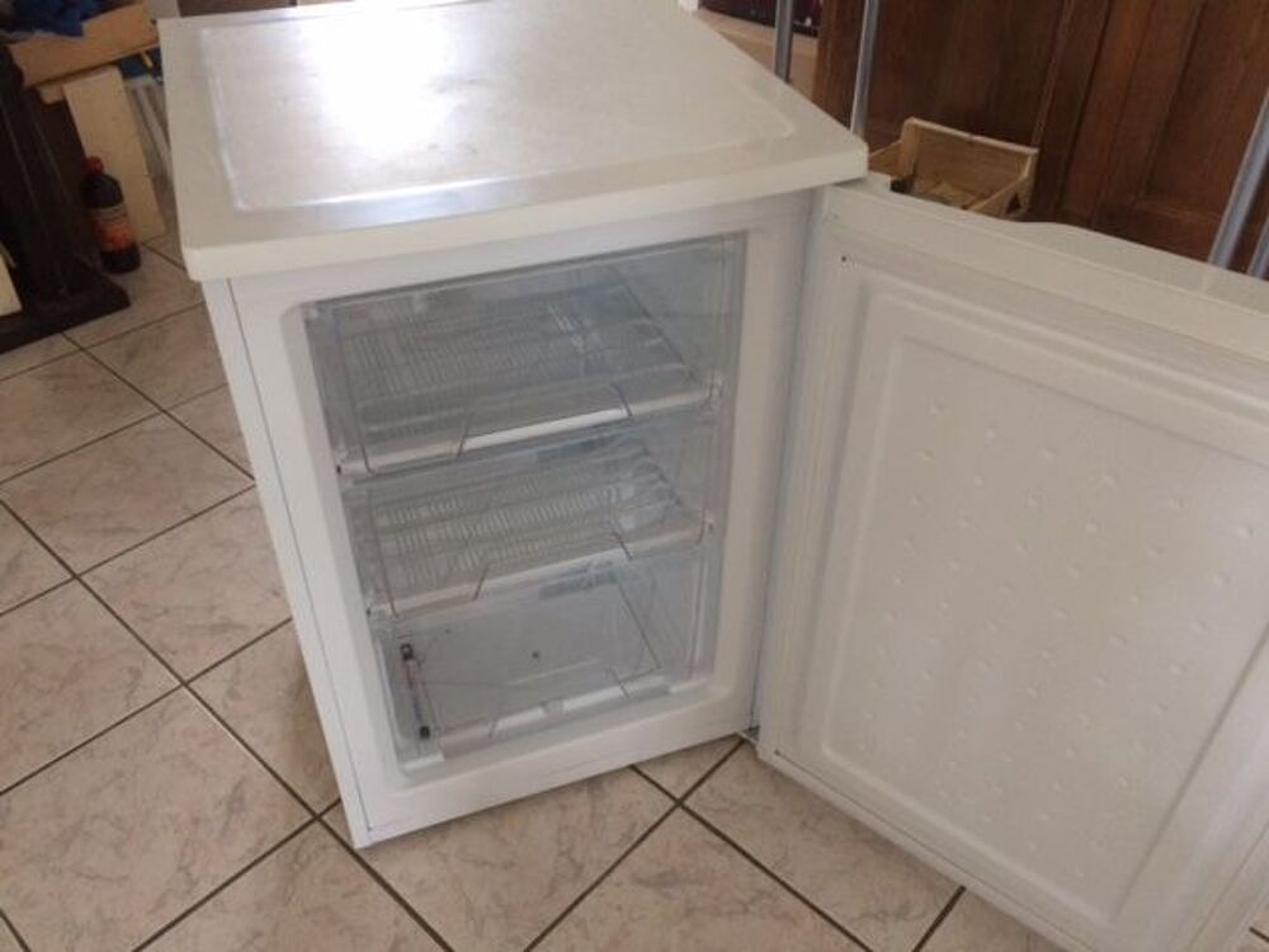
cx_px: 634
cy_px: 476
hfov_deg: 61.7
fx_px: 1063
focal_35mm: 29
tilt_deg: -38.3
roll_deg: -0.2
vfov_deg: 48.2
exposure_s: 1/33
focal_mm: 4.15
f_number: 2.2
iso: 250
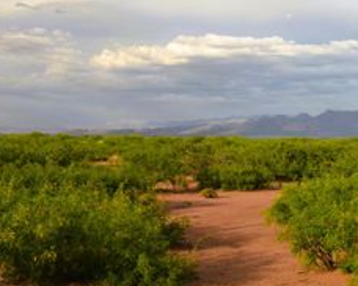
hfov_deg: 25.0
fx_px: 783
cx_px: 323
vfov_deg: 20.6
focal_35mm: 74
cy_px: 98
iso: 400
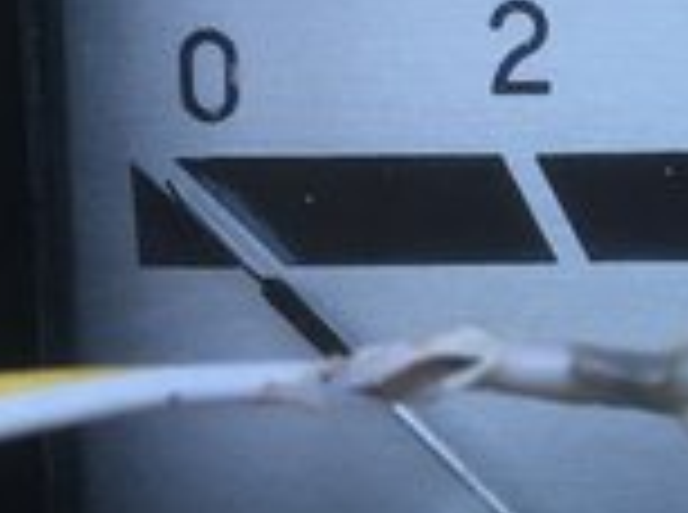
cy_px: 243
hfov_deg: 16.4
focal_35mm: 114
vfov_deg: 12.9
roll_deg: +0.1
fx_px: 2260
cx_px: 899
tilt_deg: -6.5
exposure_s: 1/33
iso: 25
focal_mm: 4.15
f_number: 2.2
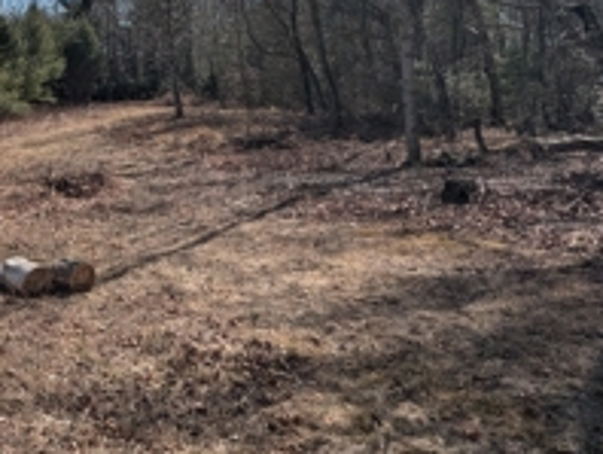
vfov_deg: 32.3
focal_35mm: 43
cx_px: 123
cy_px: 64
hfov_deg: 41.9
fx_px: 750
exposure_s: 1/1965
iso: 41
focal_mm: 2.35
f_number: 2.2
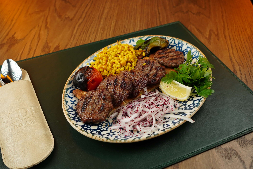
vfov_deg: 36.9
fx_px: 253
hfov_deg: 53.1
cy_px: 84
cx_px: 126
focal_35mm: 36
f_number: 4
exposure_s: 1/160
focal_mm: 24
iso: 640
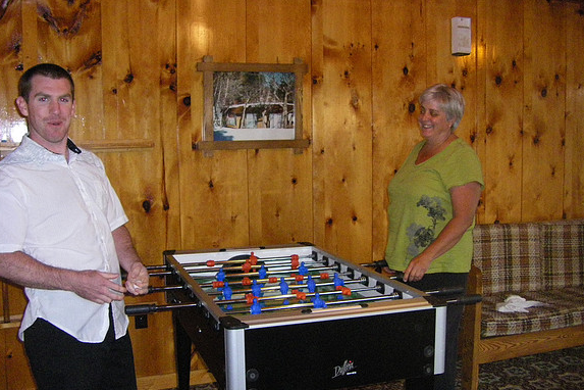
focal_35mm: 40
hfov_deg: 48.5
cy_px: 196
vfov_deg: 33.4
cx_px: 291
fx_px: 649
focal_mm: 6.3
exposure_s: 1/50
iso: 800
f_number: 3.5
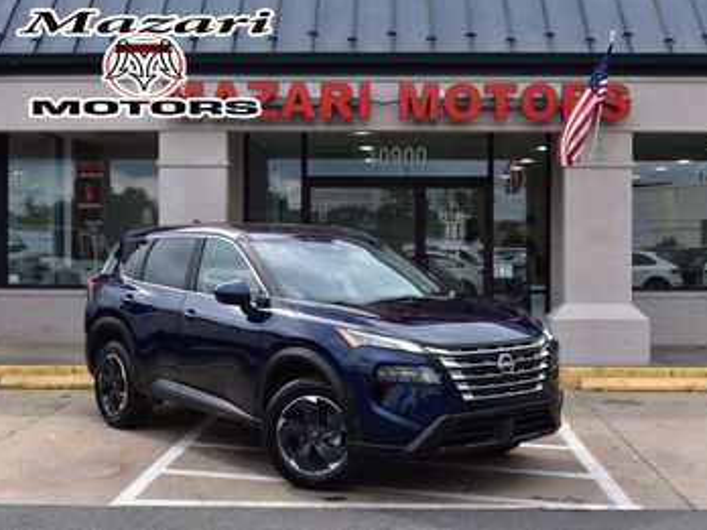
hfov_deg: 36.1
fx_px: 1082
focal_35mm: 53
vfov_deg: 27.5
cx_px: 396
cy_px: 262
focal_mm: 32
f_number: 10
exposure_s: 1/320
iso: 400
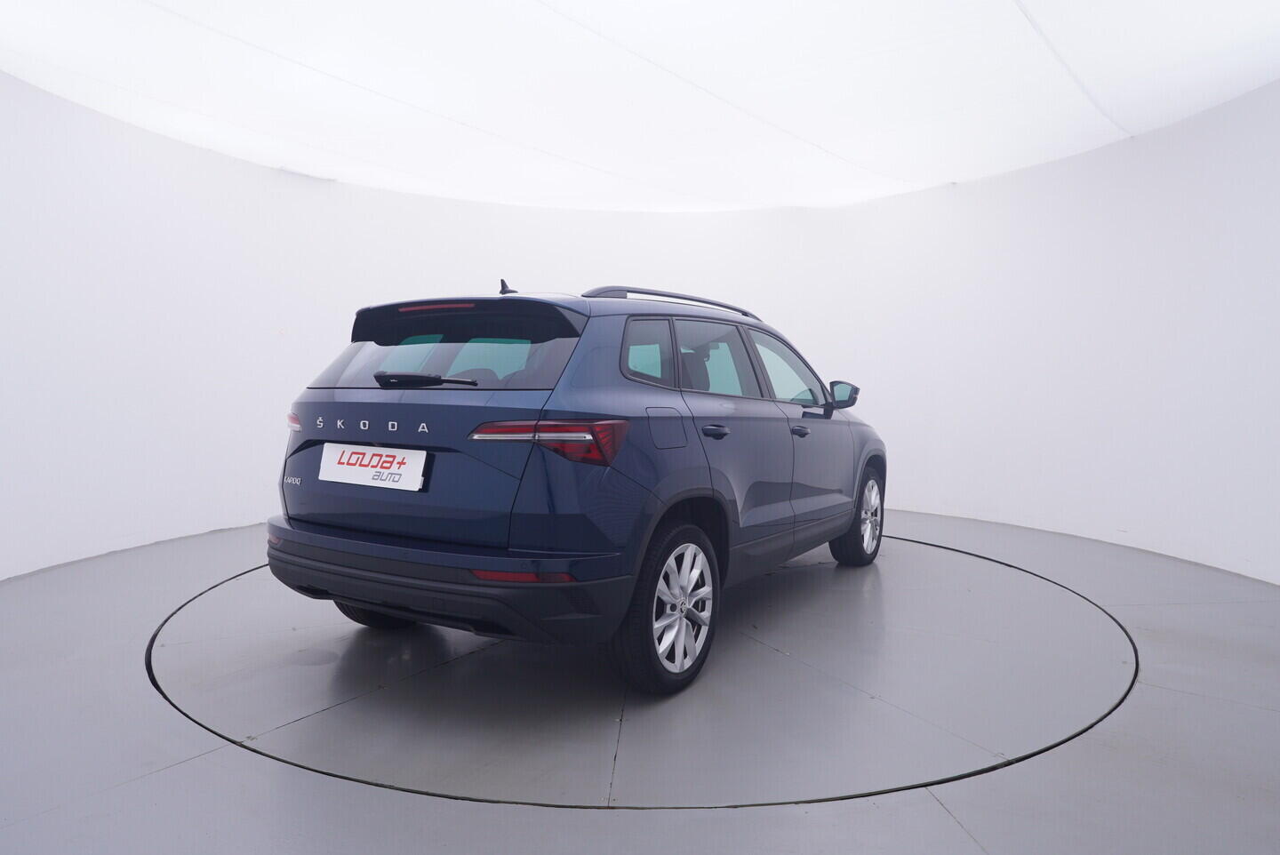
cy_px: 428
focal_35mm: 22
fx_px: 800
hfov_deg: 77.3
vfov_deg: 56.2
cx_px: 640
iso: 200
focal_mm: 15
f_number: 5
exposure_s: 1/80
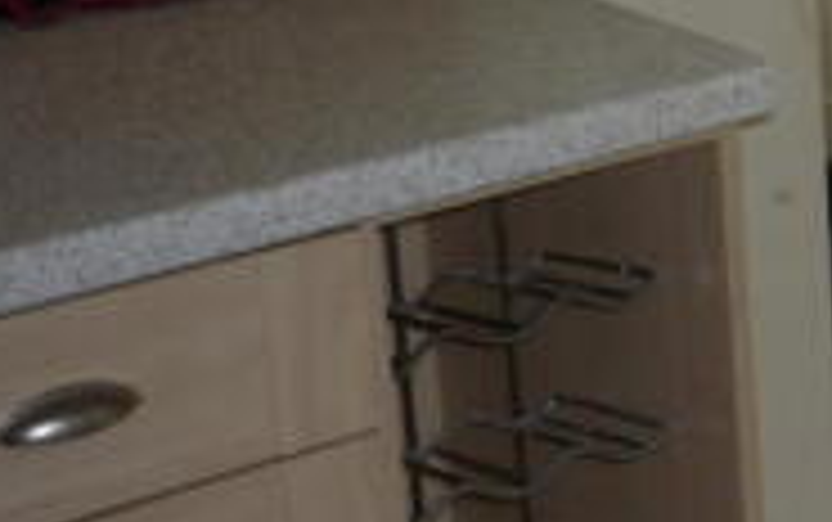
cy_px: -65
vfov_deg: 11.7
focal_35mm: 110
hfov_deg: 17.0
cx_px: 1284
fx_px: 2496
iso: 100
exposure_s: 1/30
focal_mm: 5.5
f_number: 2.8
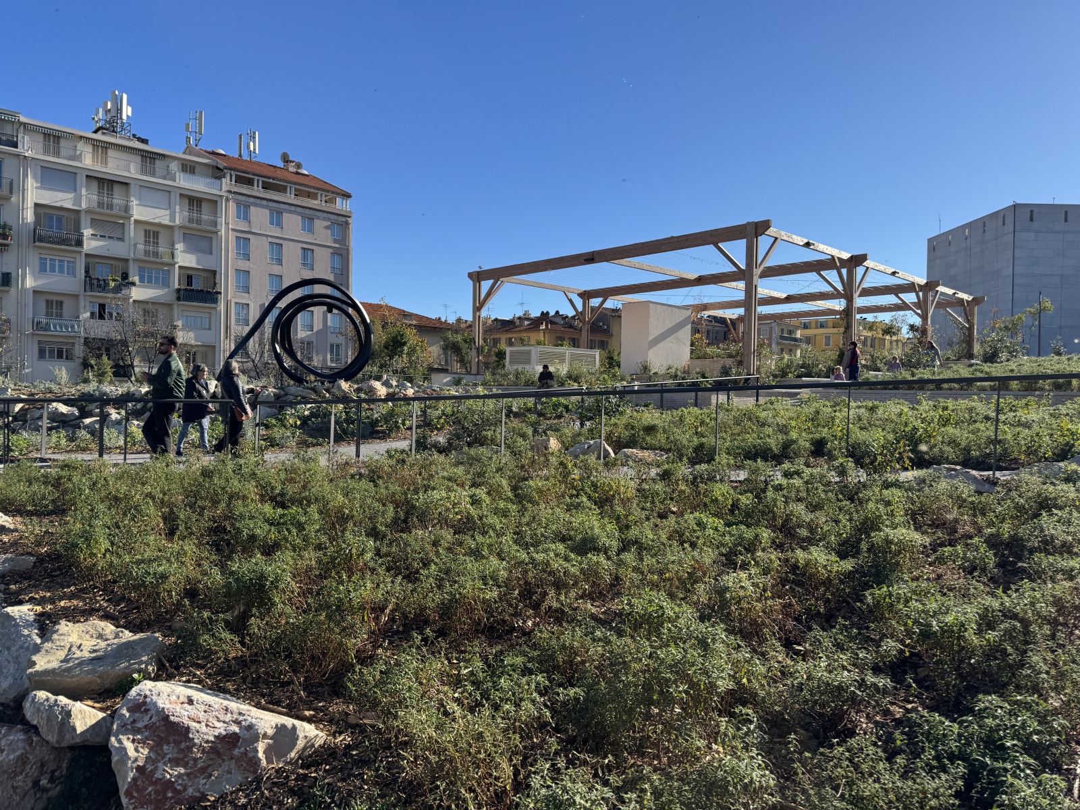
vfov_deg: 56.8
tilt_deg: +1.3
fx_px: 749
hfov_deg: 71.6
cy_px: 405
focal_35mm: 24
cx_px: 540
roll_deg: -1.0
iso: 80
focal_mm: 6.76
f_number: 1.78
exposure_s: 1/3802
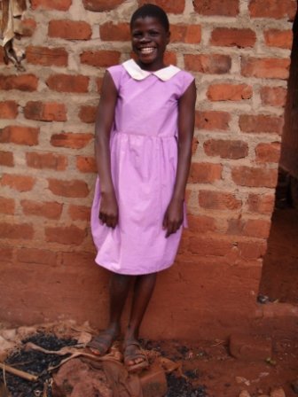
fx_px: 402
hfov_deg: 40.7
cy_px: 198
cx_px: 149
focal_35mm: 35
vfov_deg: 52.6
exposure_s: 1/125
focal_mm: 6.3
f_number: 3.2
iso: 100
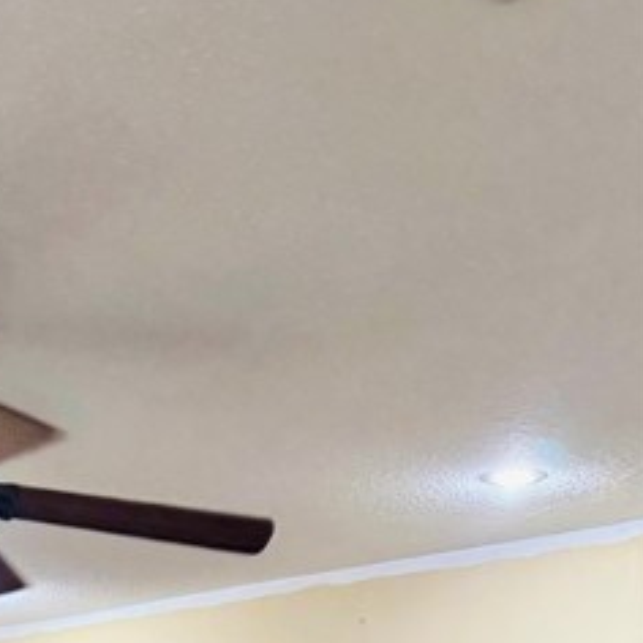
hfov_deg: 23.0
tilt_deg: -2.1
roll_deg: -4.3
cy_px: 973
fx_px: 1450
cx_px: -128
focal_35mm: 69
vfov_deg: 21.0
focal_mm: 6.76
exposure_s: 1/60
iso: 800
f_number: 1.78
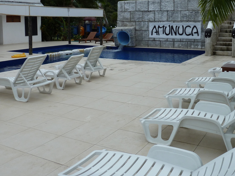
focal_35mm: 40
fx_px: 272
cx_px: 135
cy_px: 42
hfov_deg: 46.6
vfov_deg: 35.1
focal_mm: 4.1
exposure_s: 1/500
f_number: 5
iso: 80
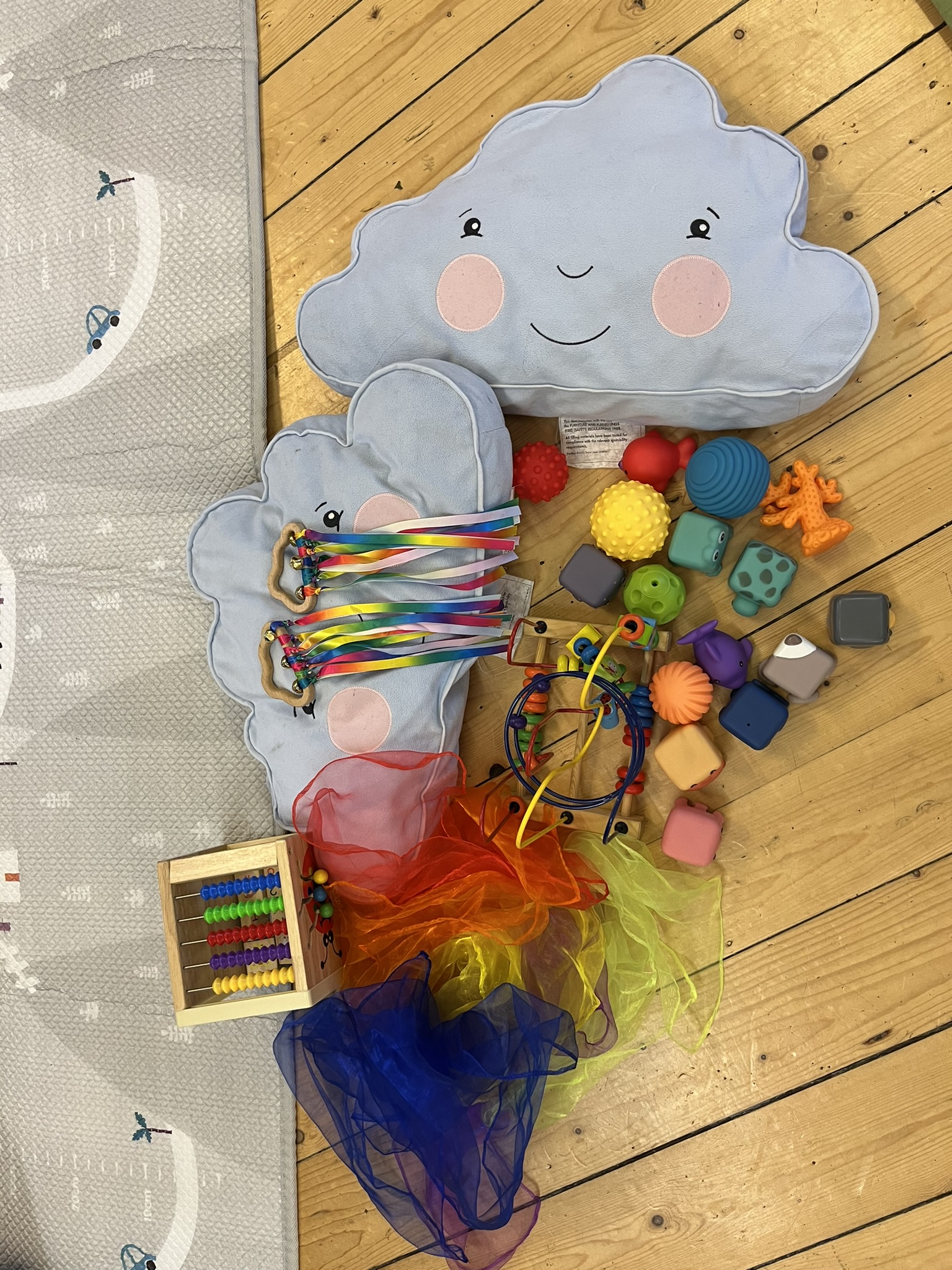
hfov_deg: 53.1
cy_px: 635
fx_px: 953
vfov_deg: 67.3
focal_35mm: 26
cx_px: 476
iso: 80
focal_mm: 5.1
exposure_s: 1/50
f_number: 1.6
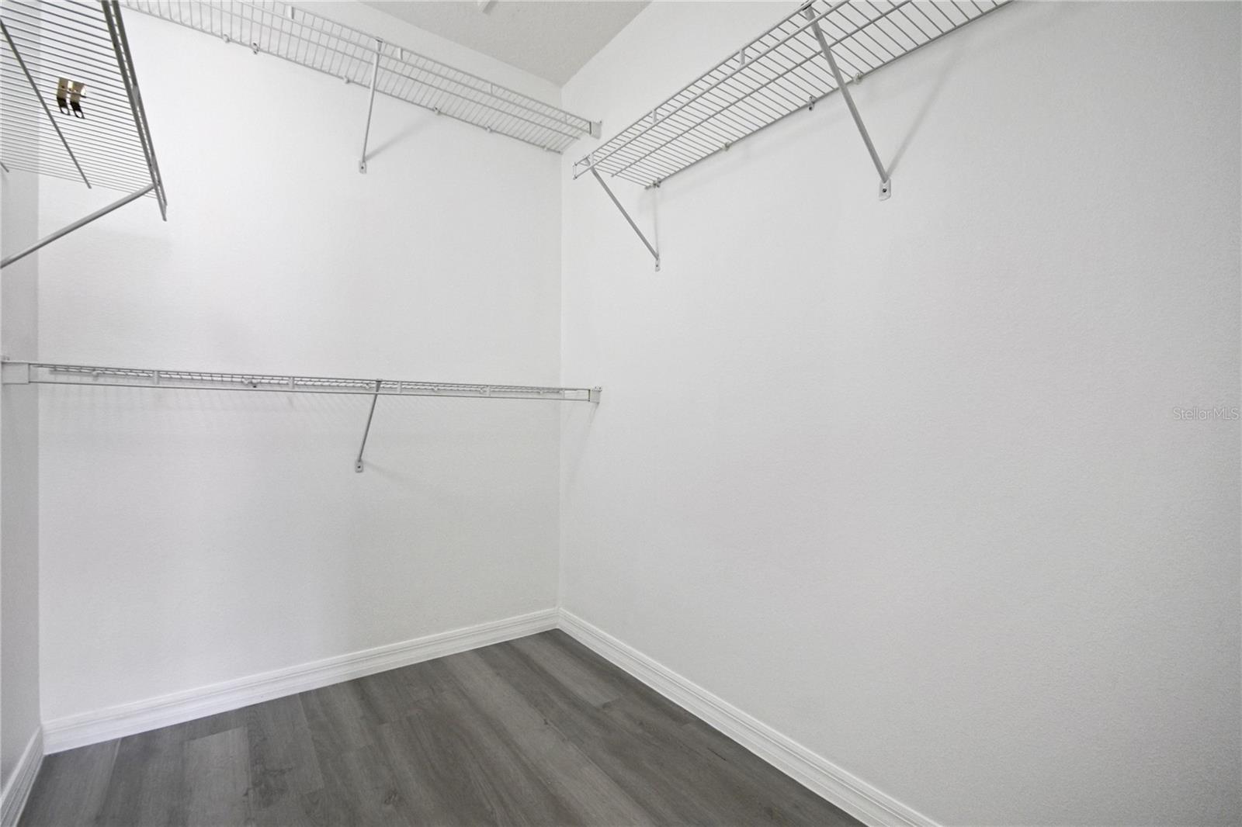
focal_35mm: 15
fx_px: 517
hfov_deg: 100.4
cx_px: 621
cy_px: 414
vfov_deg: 77.3
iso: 1000
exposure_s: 1/125
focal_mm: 10
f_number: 5.6
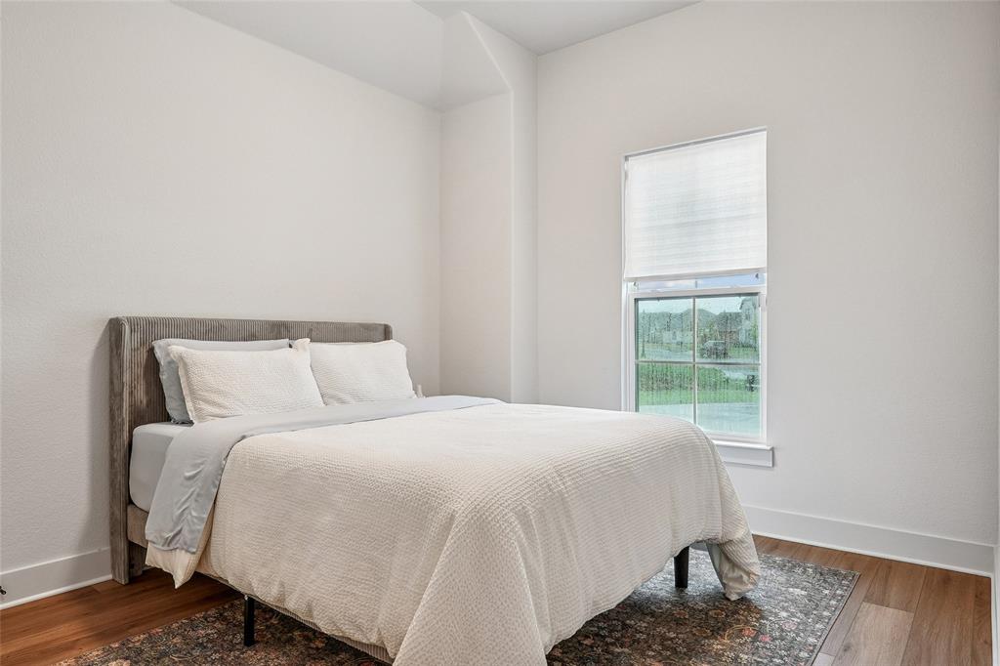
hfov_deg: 81.2
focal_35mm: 21
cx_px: 500
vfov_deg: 59.5
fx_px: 583
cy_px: 333
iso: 100
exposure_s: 1/2
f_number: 9
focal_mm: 14
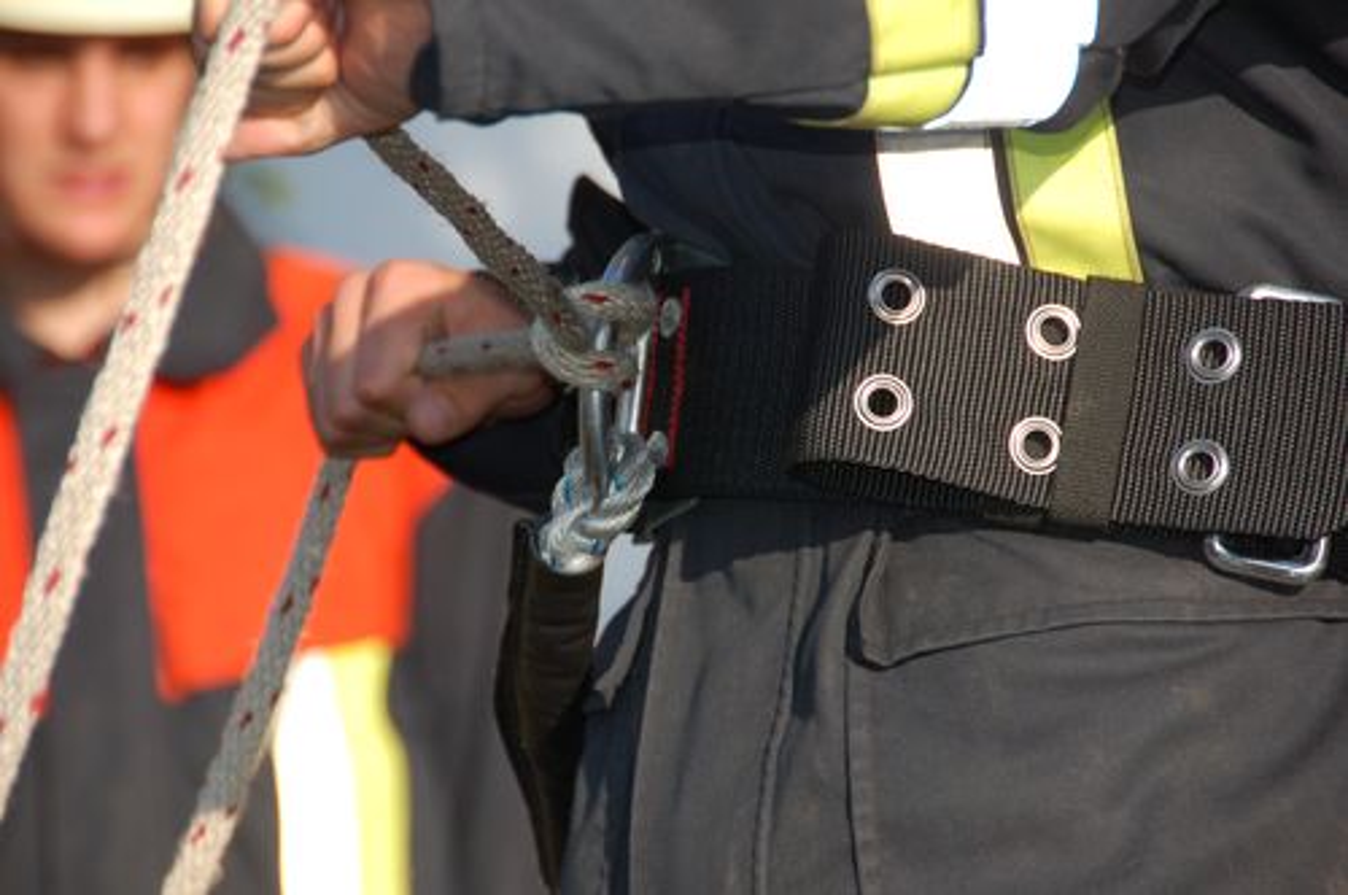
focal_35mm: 300
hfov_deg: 6.9
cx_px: 674
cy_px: 448
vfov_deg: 4.6
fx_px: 11219
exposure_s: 1/500
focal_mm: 200
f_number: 5.6
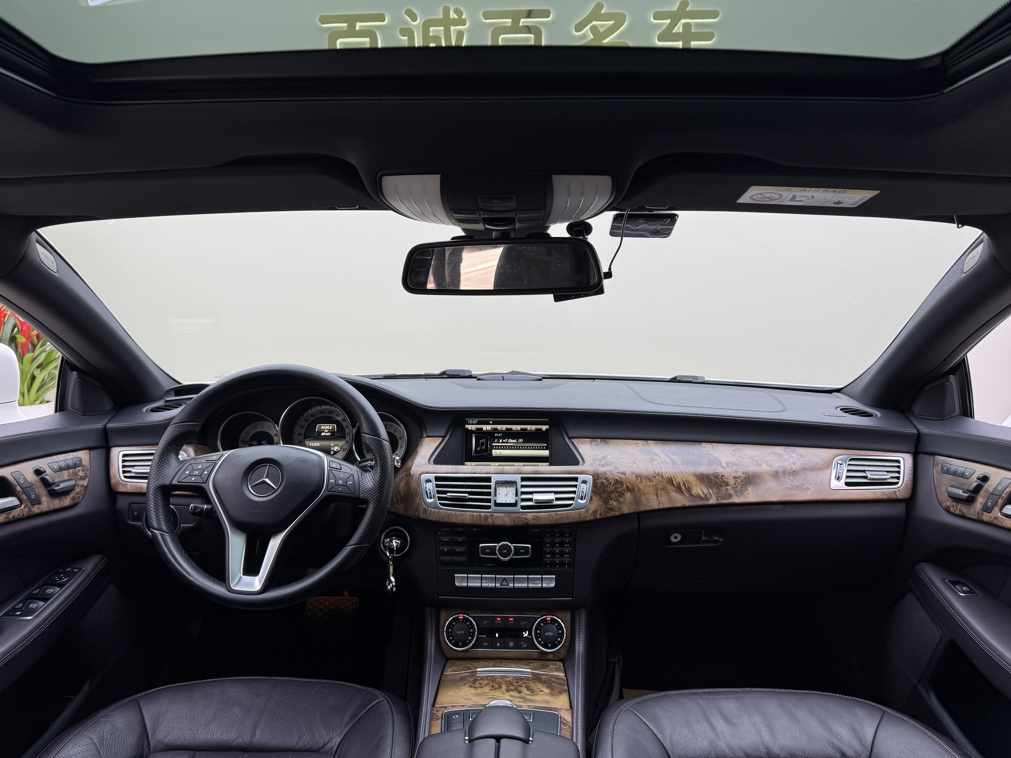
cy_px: 379
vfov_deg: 56.8
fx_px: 701
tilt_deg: -6.8
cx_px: 506
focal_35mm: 24
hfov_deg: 71.6
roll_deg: +0.1
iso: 64
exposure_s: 1/91
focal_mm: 6.76
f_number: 1.78
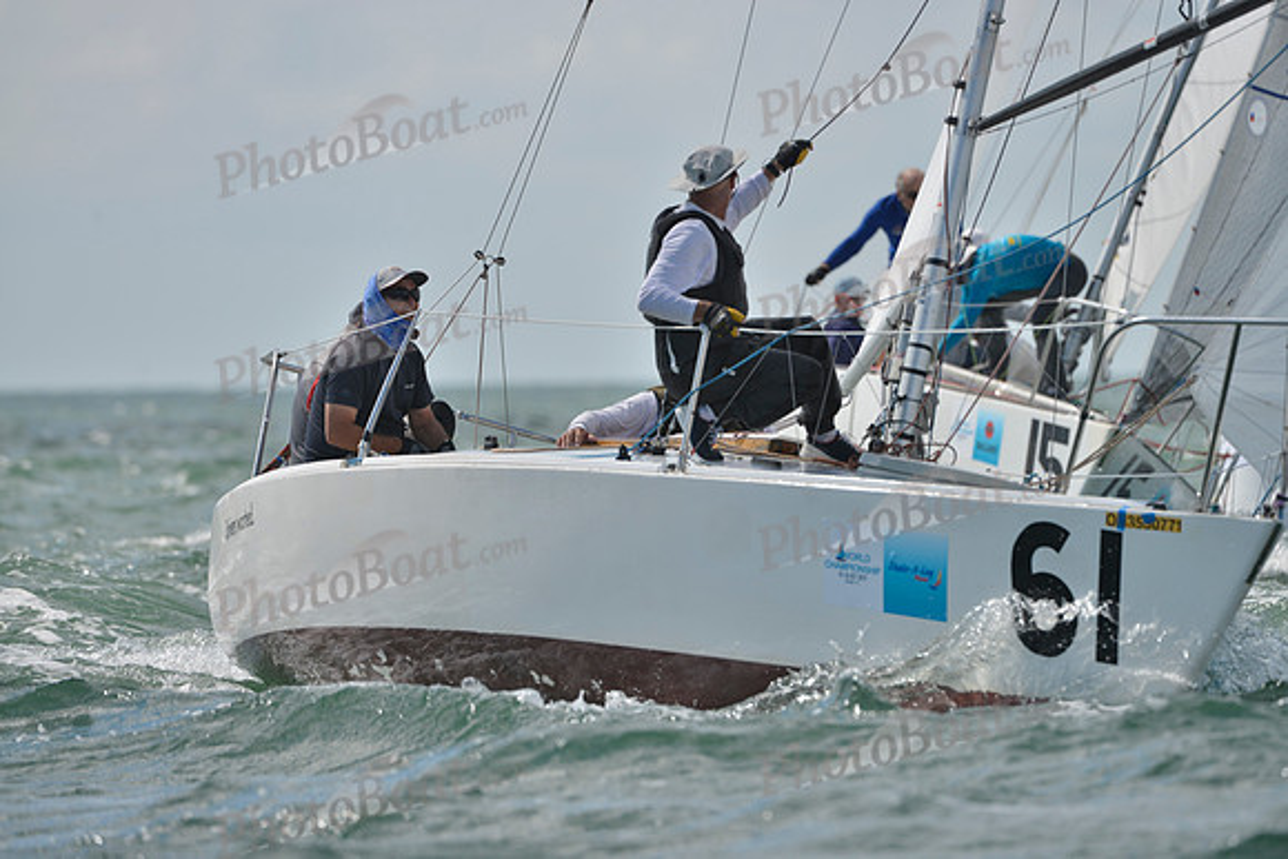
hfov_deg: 5.2
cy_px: 430
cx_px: 644
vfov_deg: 3.4
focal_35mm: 400
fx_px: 14314
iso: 200
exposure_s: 1/1250
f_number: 6.3
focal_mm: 400
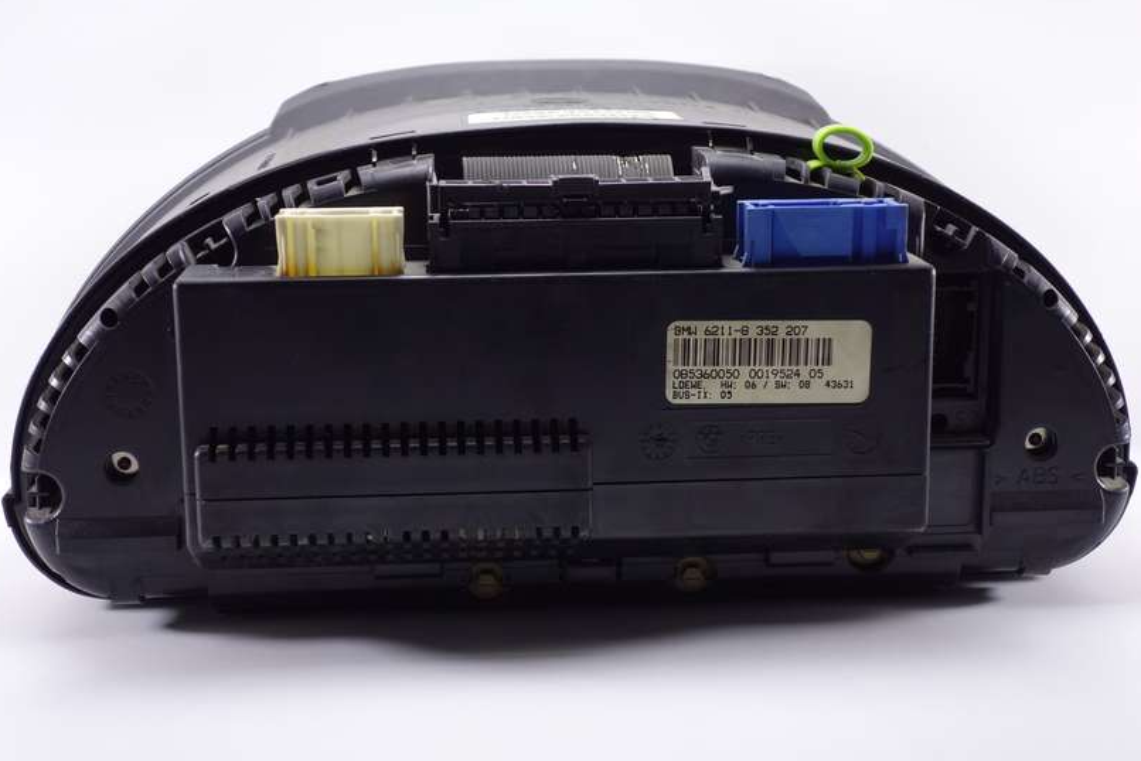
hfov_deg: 33.4
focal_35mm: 60
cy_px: 378
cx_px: 562
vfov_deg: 22.6
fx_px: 1902
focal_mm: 21.77
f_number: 3.5
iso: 320
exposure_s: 1/60
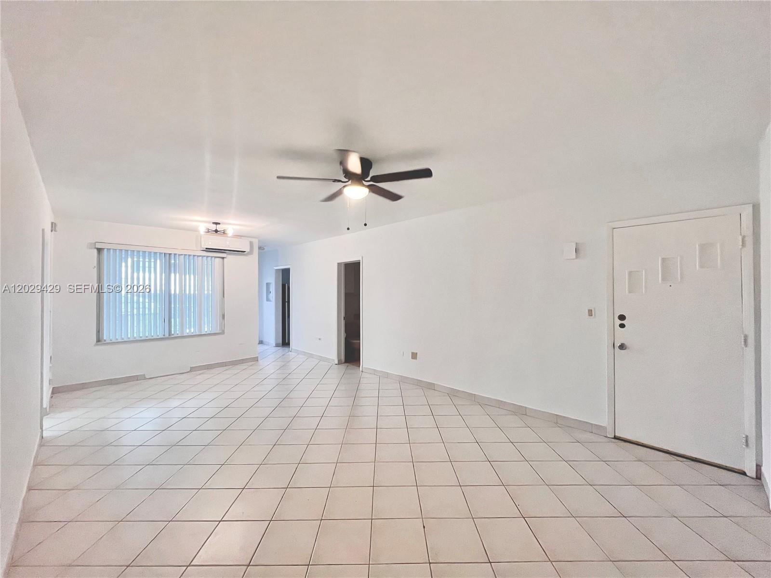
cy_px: 289
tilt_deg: -0.3
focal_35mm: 13
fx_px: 290
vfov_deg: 89.9
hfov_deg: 106.2
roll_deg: +0.2
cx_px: 386
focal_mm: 1.57
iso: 250
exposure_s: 1/120
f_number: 1.8
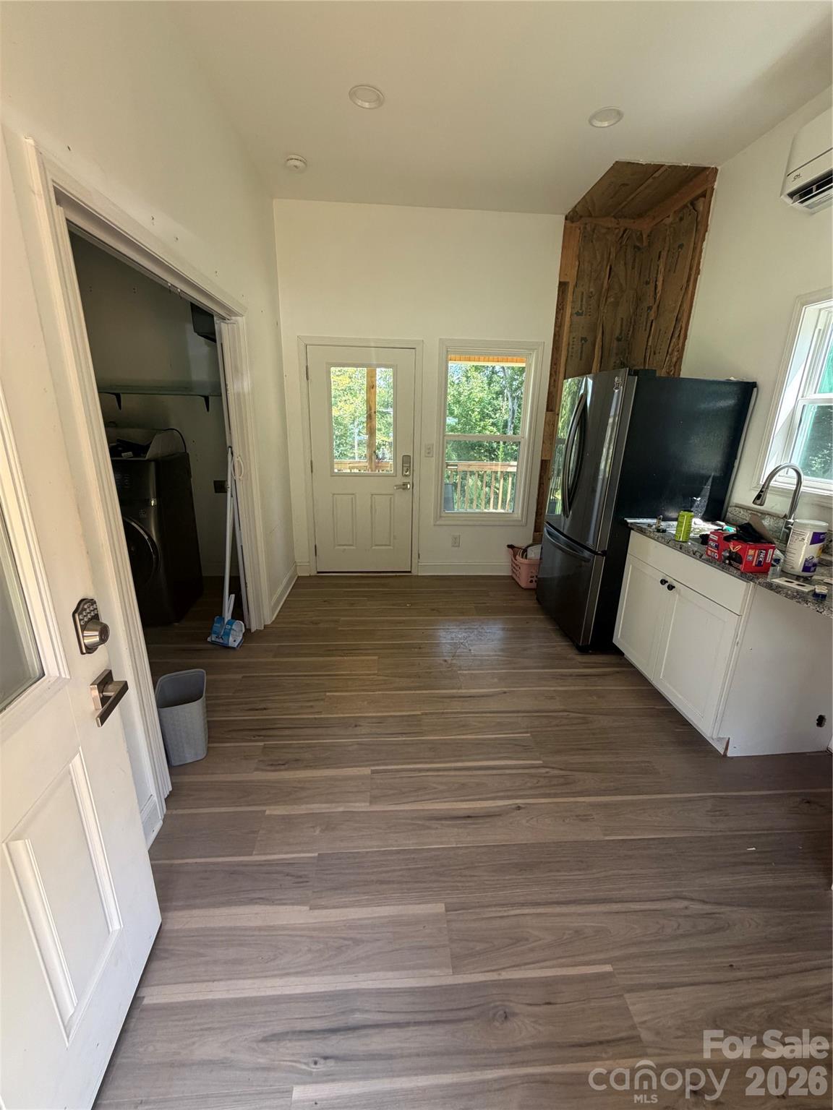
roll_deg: -1.1
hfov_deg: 85.7
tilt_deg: -16.2
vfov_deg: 102.1
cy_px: 555
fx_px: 449
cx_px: 416
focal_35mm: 14
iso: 160
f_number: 2.2
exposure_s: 1/121
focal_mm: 2.22
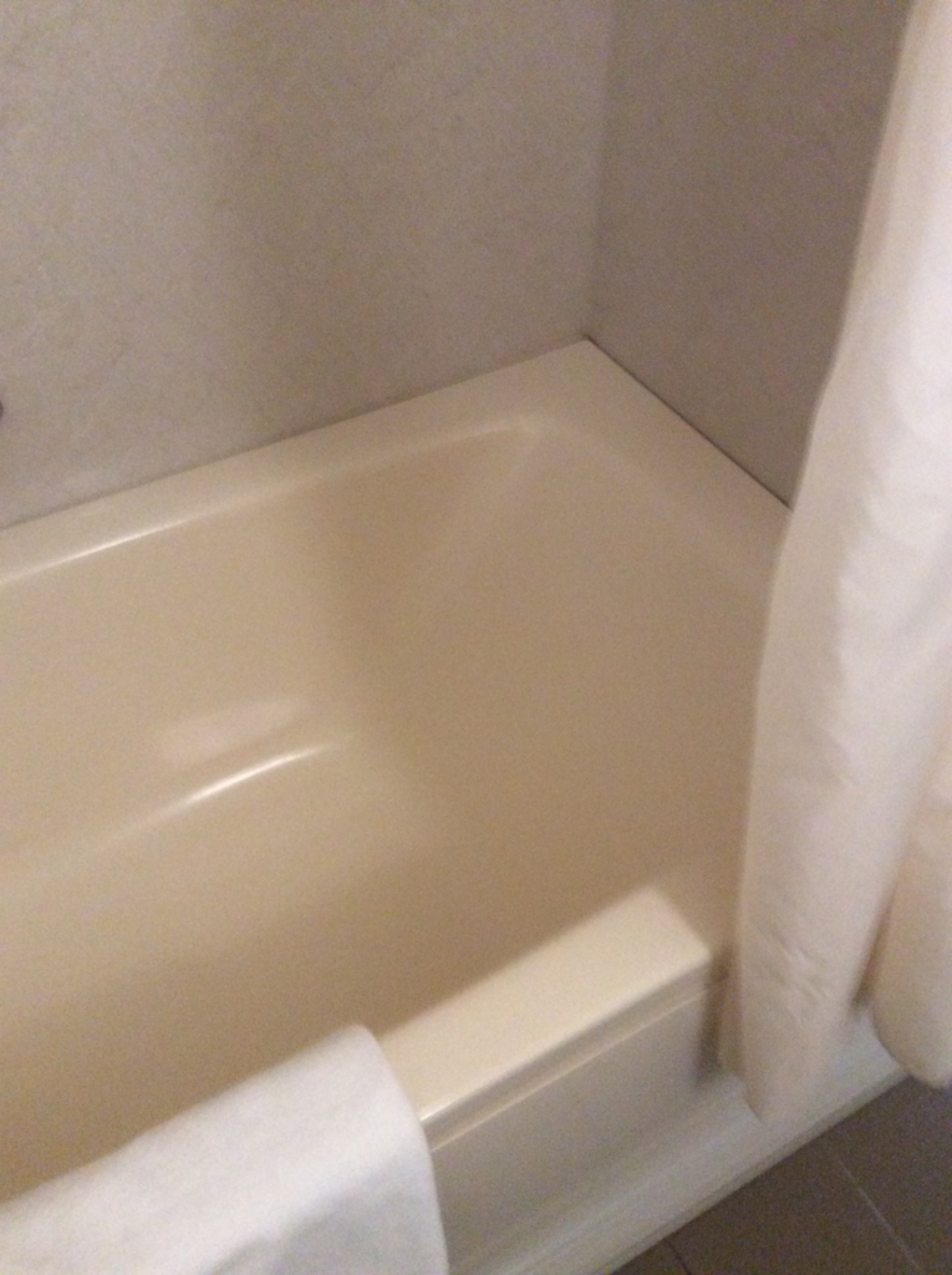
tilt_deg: -48.6
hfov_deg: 44.1
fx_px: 1176
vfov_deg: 56.9
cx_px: 476
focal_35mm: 32
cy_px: 638
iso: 250
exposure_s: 1/17
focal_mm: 3.3
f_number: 2.4
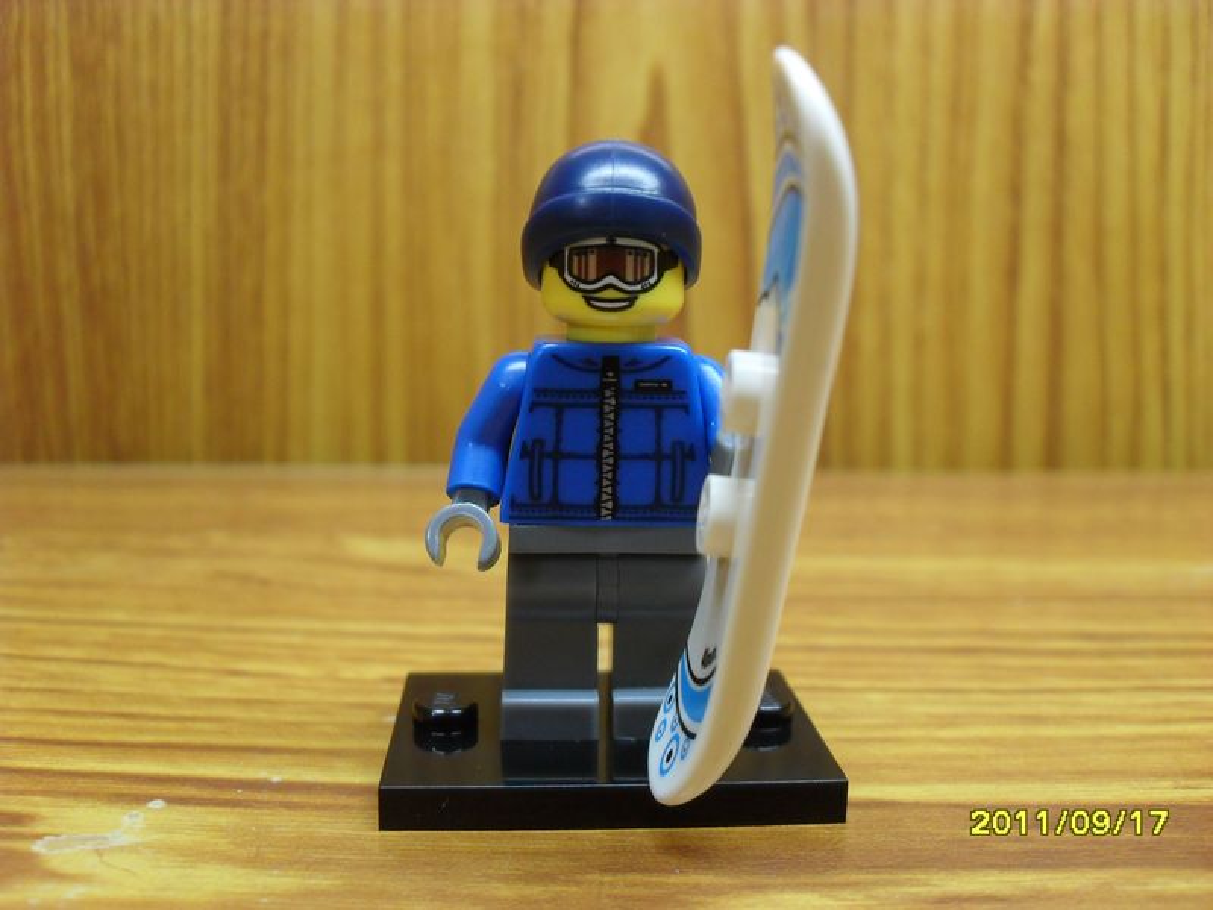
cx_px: 606
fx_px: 1226
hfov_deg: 52.6
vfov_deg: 40.7
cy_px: 455
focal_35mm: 35
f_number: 2.8
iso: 200
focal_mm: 6.2
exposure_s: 1/20
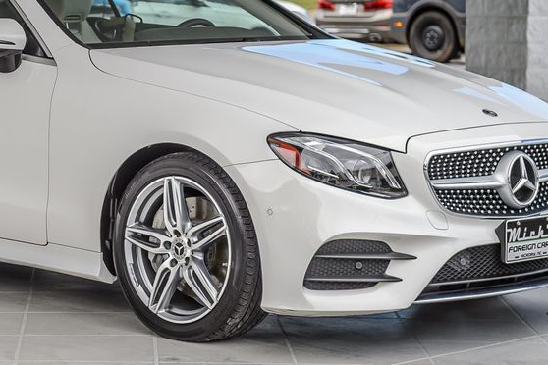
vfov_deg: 9.1
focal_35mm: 151
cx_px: 84
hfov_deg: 13.5
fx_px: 2298
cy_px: 94
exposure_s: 1/2500
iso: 400
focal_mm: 70
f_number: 4
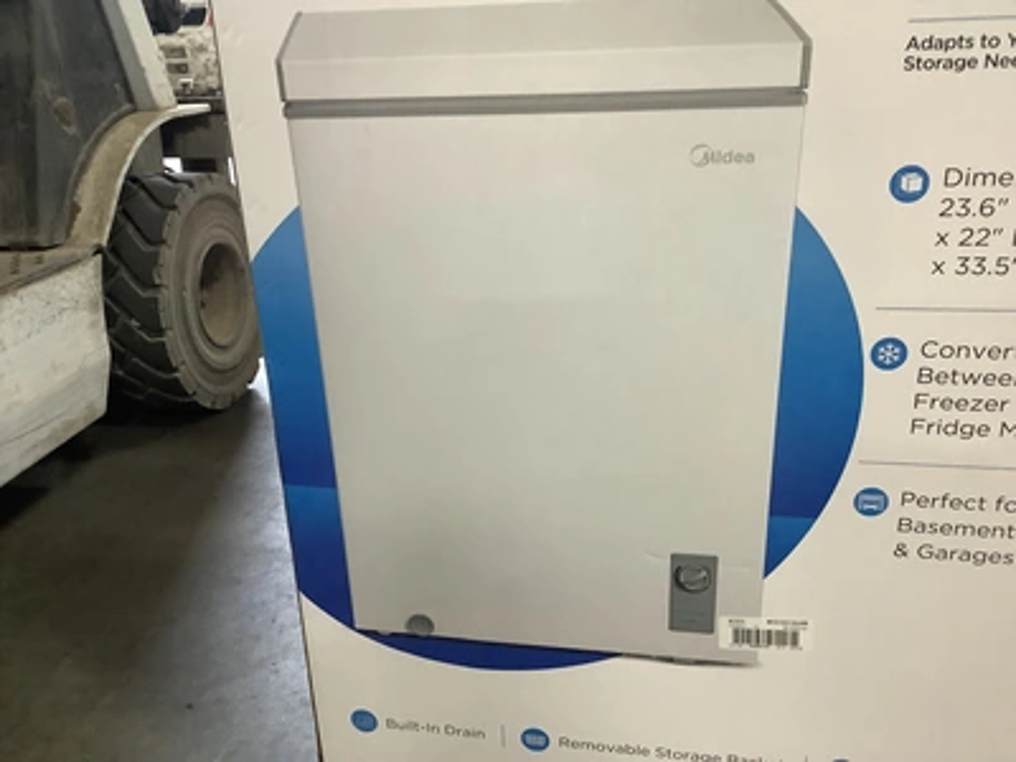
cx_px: 508
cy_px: 381
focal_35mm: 31
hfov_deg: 58.4
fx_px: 910
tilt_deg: -21.1
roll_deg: +2.9
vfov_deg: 45.4
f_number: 2.4
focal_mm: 3.3
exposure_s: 1/60
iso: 320
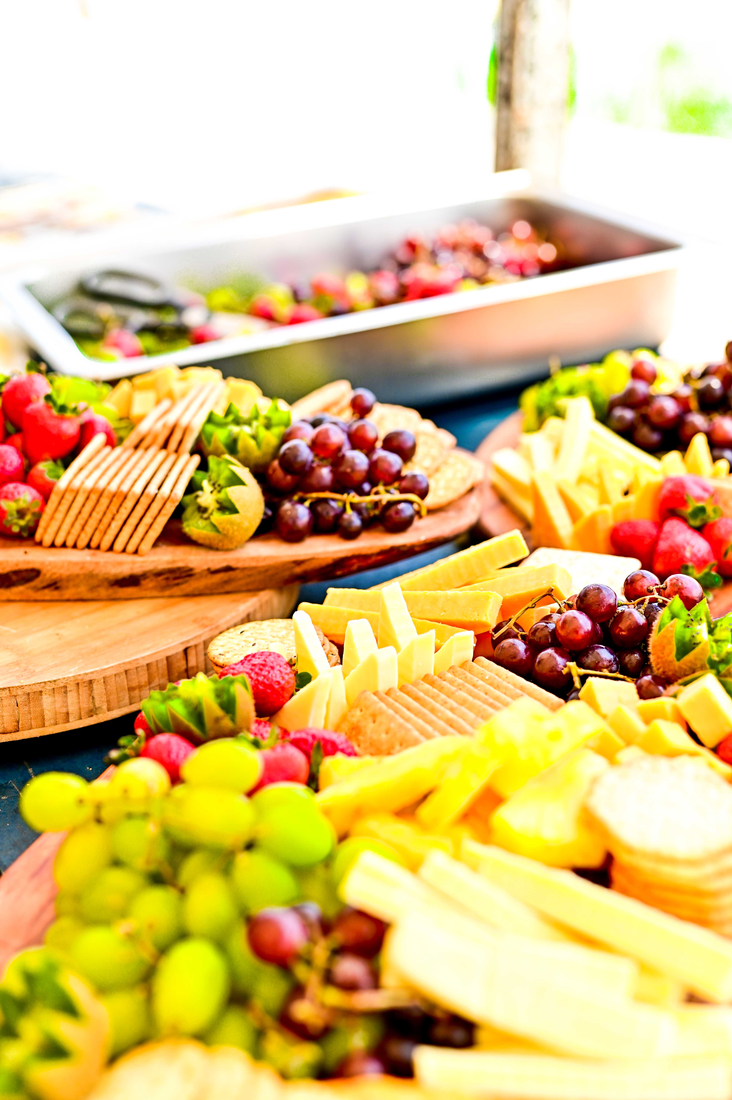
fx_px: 1527
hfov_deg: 27.0
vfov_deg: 39.6
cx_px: 366
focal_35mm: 50
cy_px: 550
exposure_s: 1/500
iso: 100
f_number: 2.8
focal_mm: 50
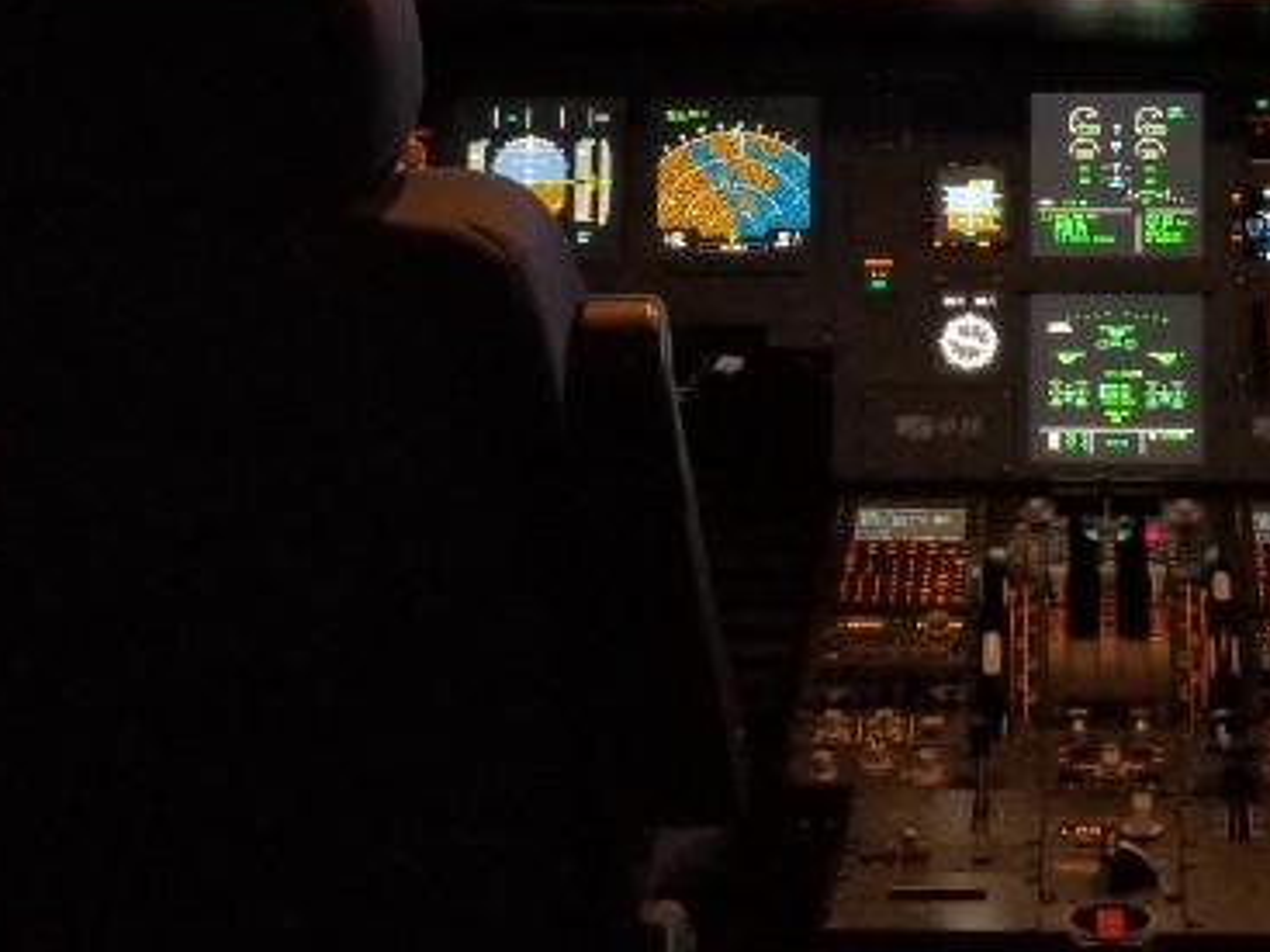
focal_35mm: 85
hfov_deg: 22.7
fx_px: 3117
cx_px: 1031
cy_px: 187
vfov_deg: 17.2
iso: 200
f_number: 1.7
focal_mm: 4.25
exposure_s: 1/33
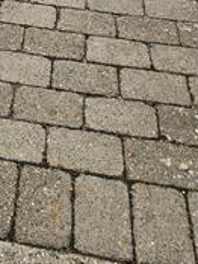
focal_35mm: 79
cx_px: -27
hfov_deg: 17.9
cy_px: -154
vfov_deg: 20.4
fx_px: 603
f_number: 1.8
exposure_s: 1/269
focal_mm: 5.4
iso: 25
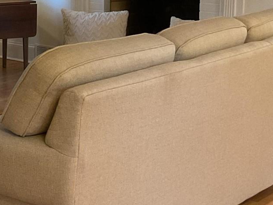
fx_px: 749
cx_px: -16
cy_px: 19
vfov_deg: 15.4
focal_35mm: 95
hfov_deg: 19.9
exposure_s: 1/40
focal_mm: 3
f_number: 1.8
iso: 250
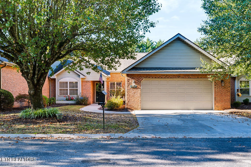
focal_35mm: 35
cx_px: 126
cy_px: 84
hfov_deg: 54.4
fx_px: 244
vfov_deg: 37.8
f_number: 5.6
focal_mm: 35
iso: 160
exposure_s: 1/2000
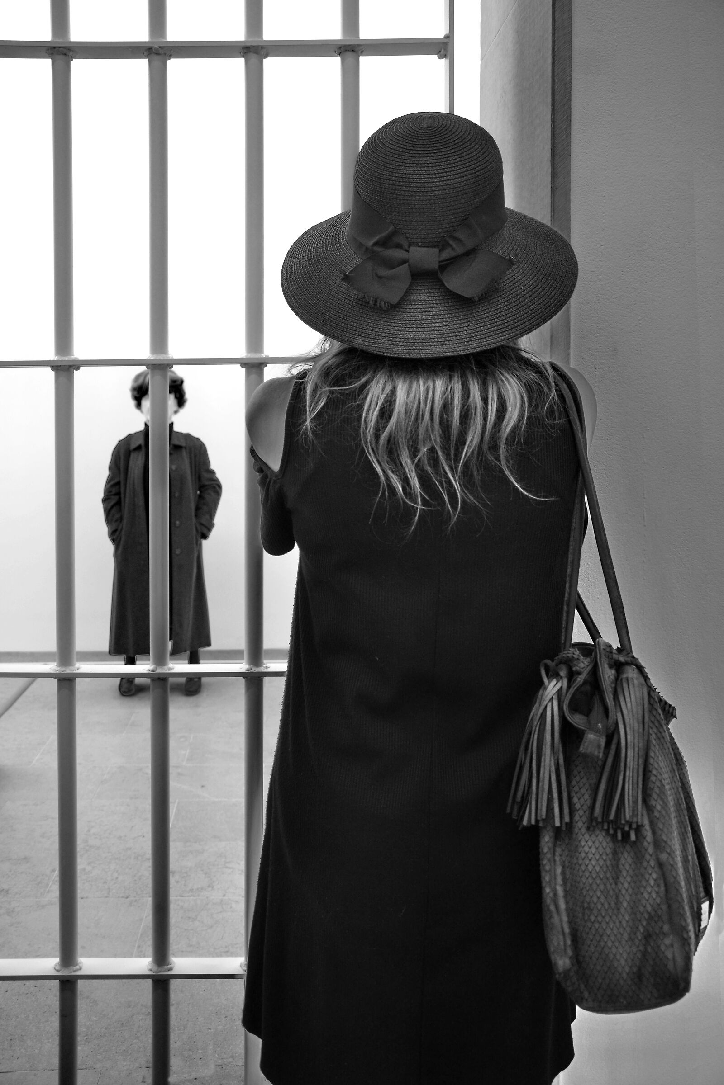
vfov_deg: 57.2
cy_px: 542
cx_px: 362
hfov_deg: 40.0
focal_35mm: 33
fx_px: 995
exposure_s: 1/40
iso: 400
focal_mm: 22
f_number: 3.8
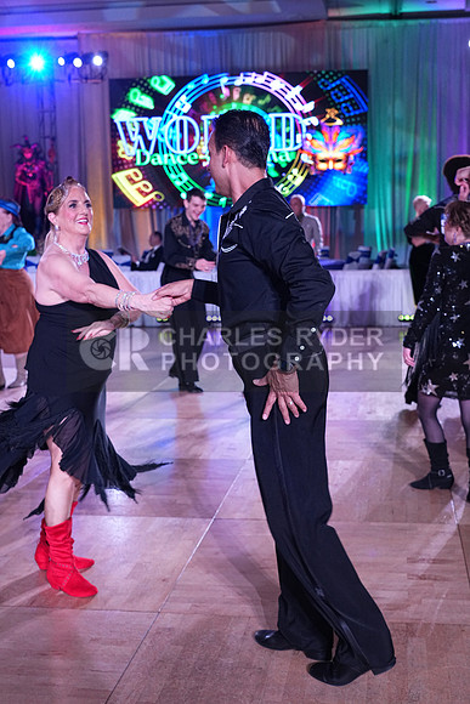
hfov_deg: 28.7
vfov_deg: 41.9
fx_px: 920
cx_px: 235
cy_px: 352
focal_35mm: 47
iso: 2500
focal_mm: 47
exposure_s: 1/250
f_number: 5.6
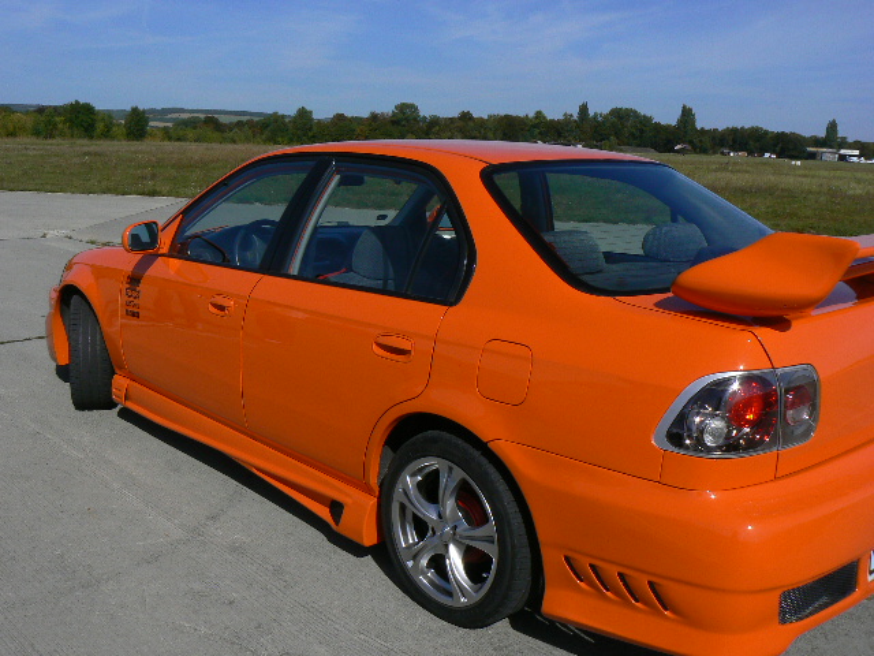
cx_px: 437
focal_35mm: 36
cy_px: 328
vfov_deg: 39.7
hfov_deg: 51.4
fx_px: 909
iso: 80
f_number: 8
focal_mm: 6
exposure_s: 1/640
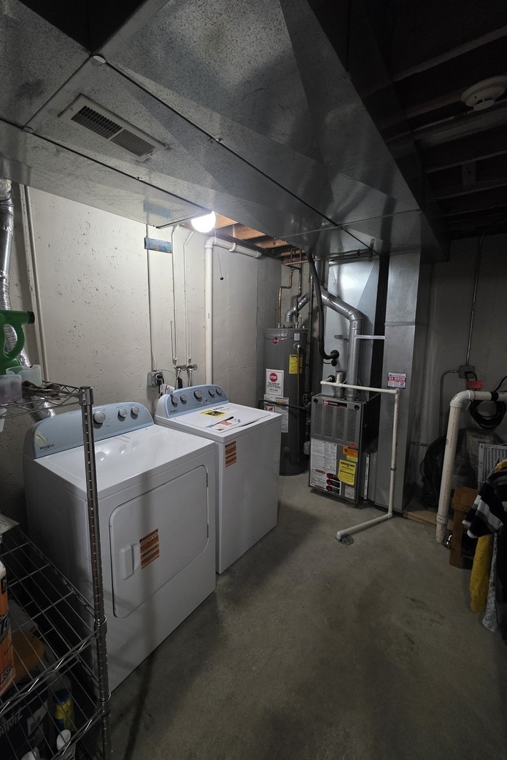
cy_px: 369
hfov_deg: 80.7
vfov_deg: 104.2
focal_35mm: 14
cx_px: 218
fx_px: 296
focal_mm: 2.2
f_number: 1.9
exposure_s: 1/60
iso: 800
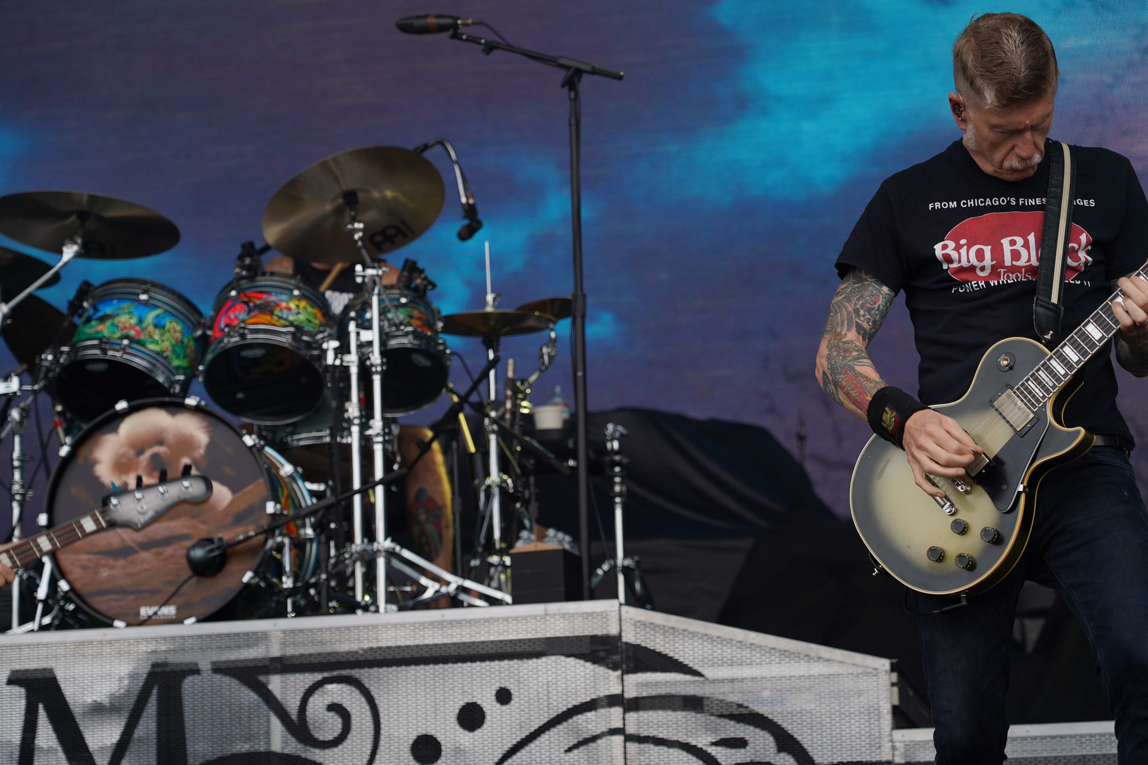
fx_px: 3348
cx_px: 574
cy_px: 382
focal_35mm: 105
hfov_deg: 19.5
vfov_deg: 13.0
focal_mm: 105
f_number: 5
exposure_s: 1/200
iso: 100
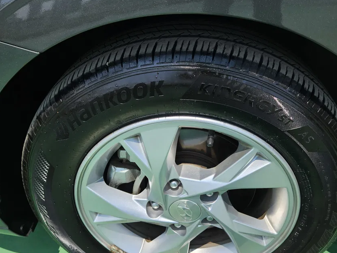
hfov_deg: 55.3
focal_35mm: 33
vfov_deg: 42.9
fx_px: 321
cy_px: 131
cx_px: 172
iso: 32
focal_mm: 5.4
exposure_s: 1/1533
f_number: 1.8
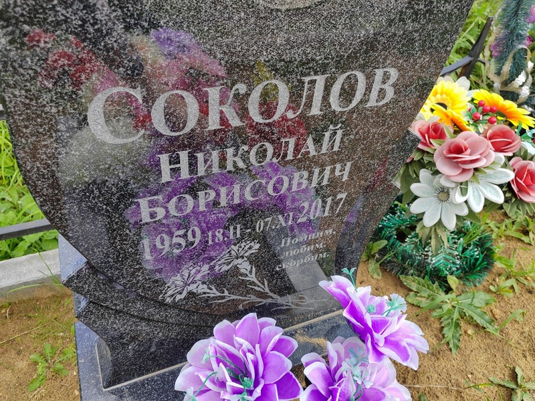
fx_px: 417
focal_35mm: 27
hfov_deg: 65.3
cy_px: 200
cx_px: 268
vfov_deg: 51.4
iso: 100
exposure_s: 1/510
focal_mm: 5.52
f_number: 1.9
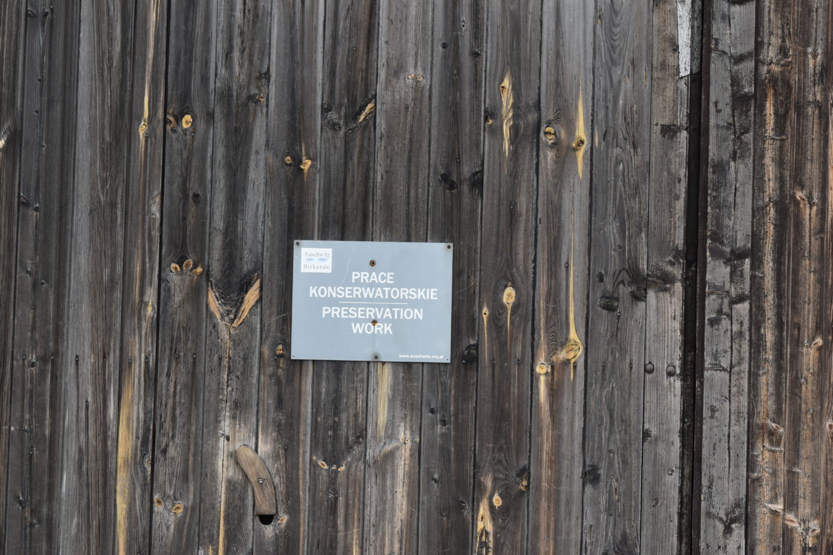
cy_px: 278
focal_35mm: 105
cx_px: 416
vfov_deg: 13.0
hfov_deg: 19.5
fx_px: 2429
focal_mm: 70
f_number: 8
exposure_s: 1/250
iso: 320
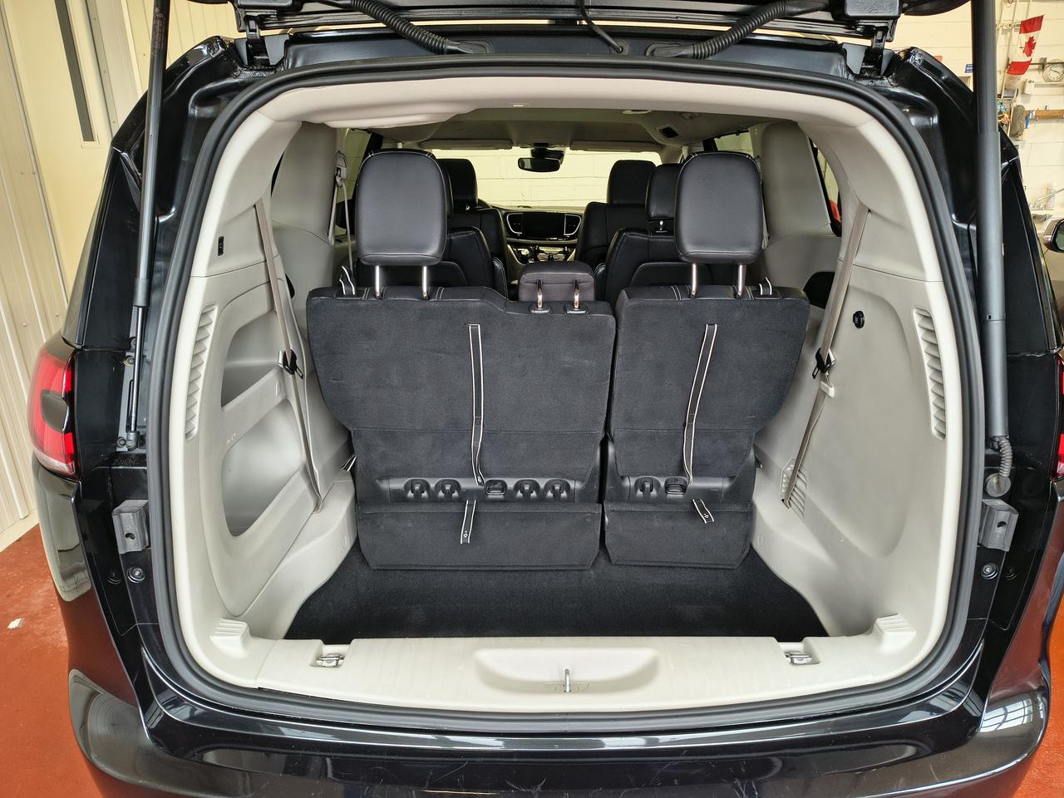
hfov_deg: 71.6
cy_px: 399
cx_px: 532
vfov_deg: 56.8
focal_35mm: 24
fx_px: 738
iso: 348
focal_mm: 5.56
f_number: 1.8
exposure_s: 1/120
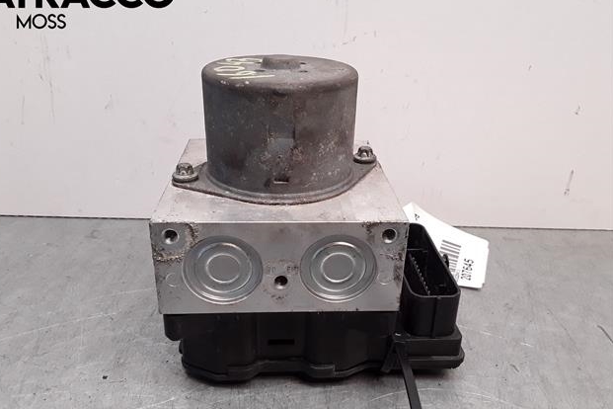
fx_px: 511
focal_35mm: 30
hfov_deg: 61.9
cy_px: 211
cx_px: 301
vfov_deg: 43.6
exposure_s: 1/106
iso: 100
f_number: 1.9
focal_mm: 2.91
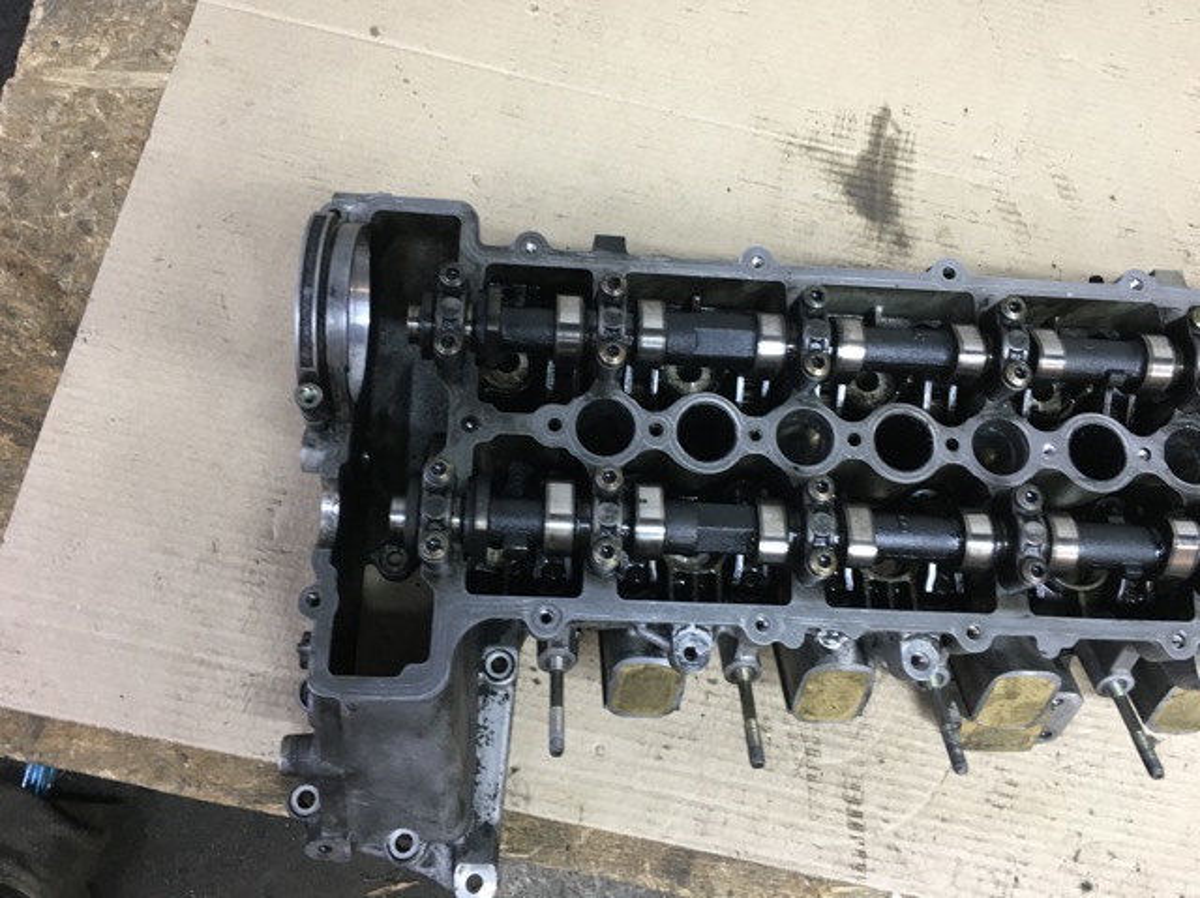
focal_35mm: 29
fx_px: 1005
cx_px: 600
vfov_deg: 48.2
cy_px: 449
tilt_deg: -73.9
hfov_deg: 61.7
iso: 125
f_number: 2.2
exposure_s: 1/33
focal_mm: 4.15
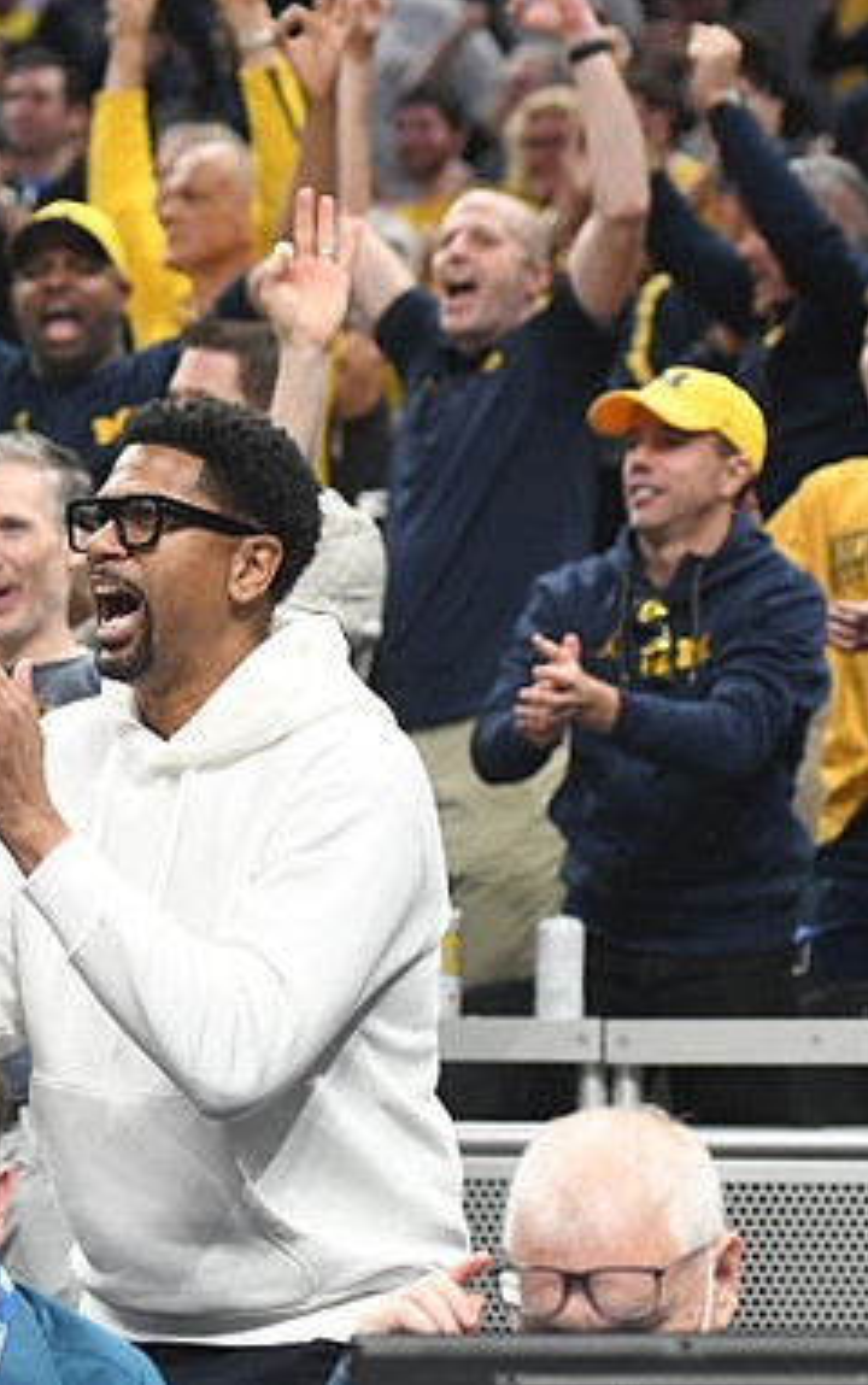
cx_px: 98
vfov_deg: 13.8
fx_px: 5705
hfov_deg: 8.7
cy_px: 691
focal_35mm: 151
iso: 3200
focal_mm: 82
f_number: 2.8
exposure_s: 1/640
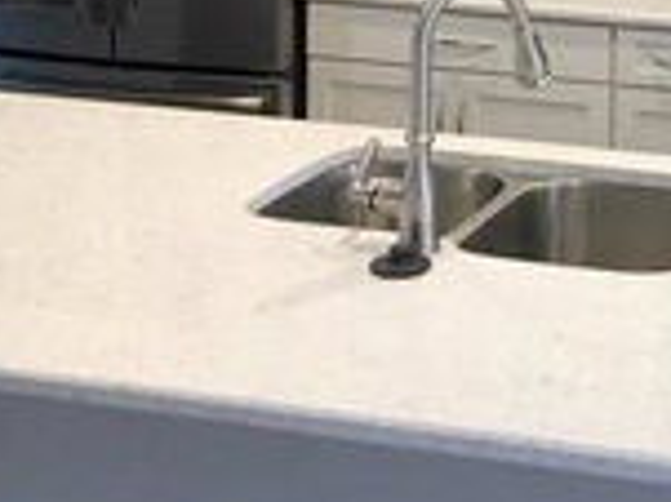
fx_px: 1588
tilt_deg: -7.3
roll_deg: -1.0
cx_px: 771
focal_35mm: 82
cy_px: -107
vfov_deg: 17.1
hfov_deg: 22.3
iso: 125
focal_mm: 4.15
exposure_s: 1/30
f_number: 2.2
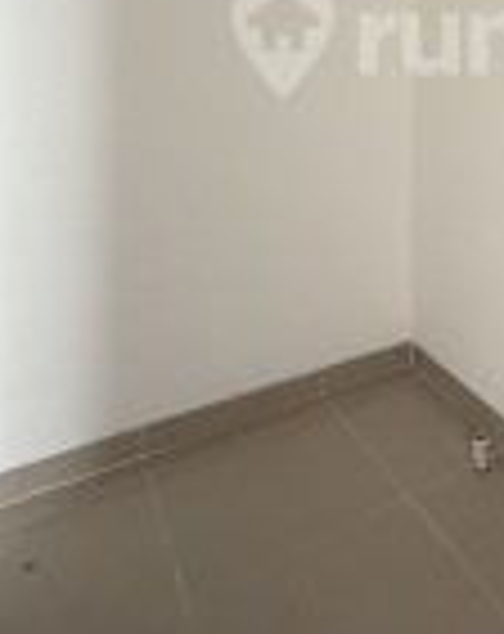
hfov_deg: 35.9
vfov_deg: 45.5
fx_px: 655
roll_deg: -0.6
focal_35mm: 35
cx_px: 554
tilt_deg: +0.6
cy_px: 36
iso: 200
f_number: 2.2
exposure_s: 1/30
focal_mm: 2.22
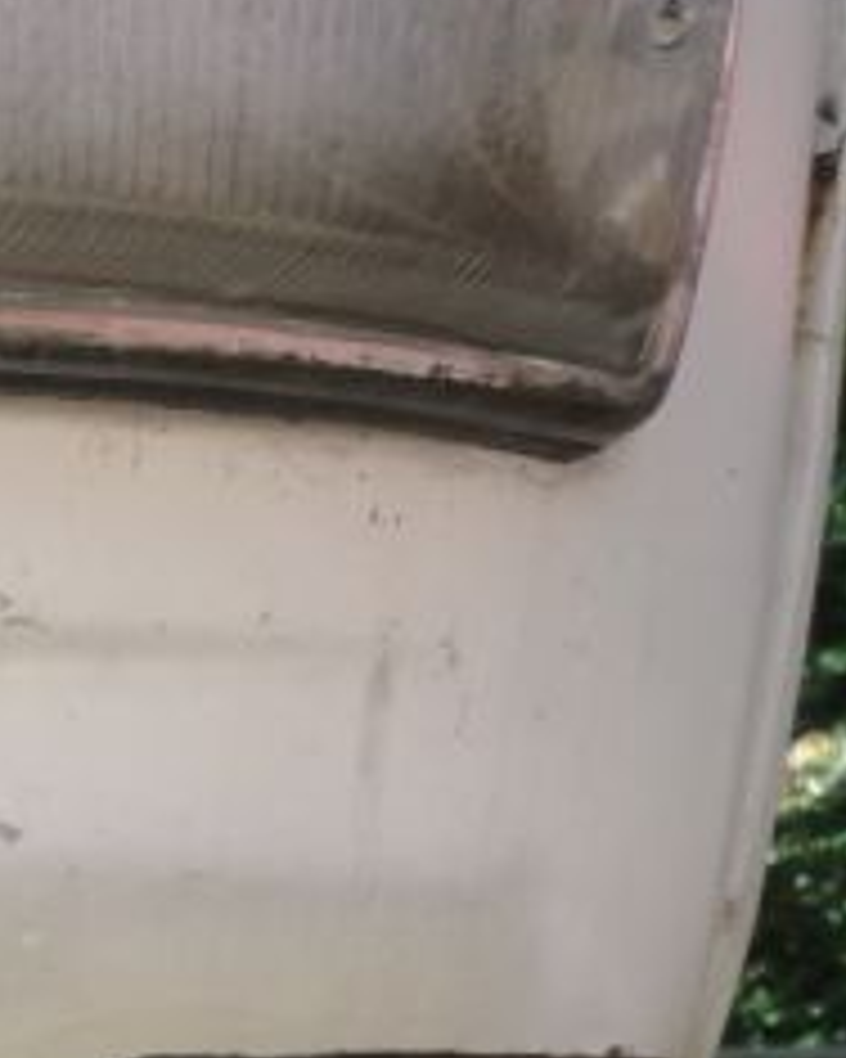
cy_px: 1315
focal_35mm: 83
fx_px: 2598
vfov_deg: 21.2
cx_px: -950
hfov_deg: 14.6
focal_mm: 4.4
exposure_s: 1/250
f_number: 2.8
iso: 160
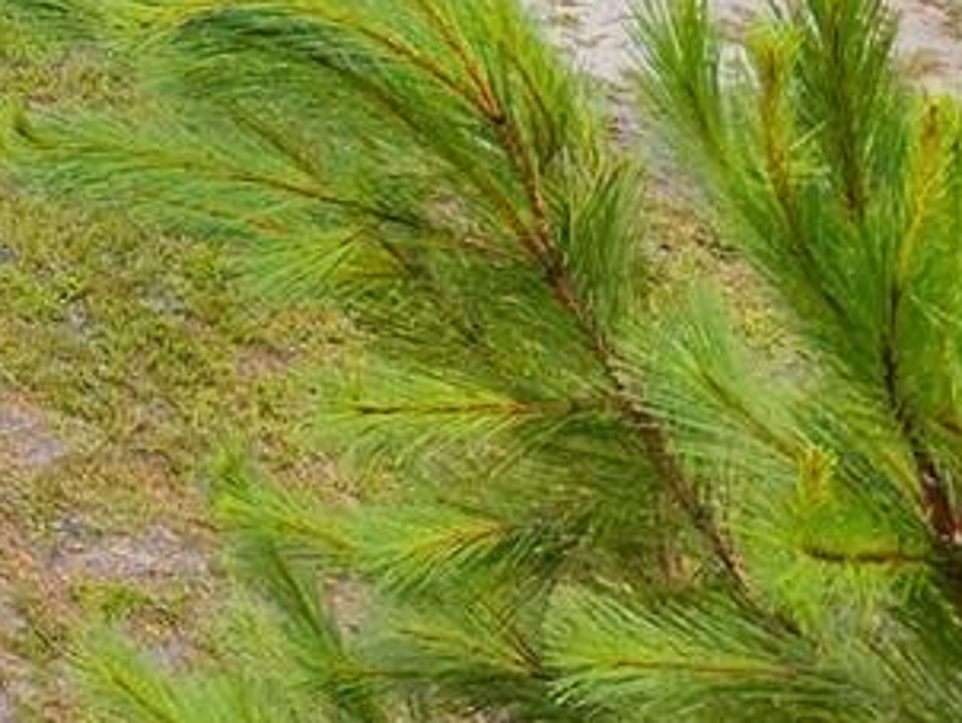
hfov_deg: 13.4
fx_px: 3532
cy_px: -949
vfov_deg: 10.3
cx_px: -937
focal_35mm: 127
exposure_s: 1/500
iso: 100
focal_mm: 8.67
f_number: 1.8
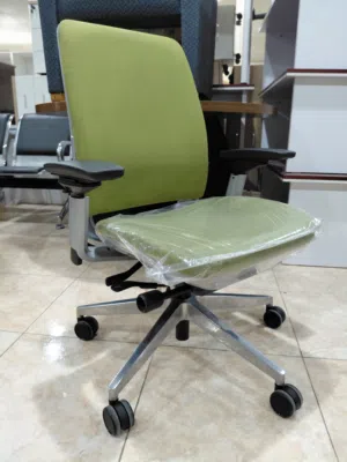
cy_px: 231
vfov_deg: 69.4
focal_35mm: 25
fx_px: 334
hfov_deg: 54.9
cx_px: 174
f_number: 1.8
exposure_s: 1/60
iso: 200
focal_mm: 4.69
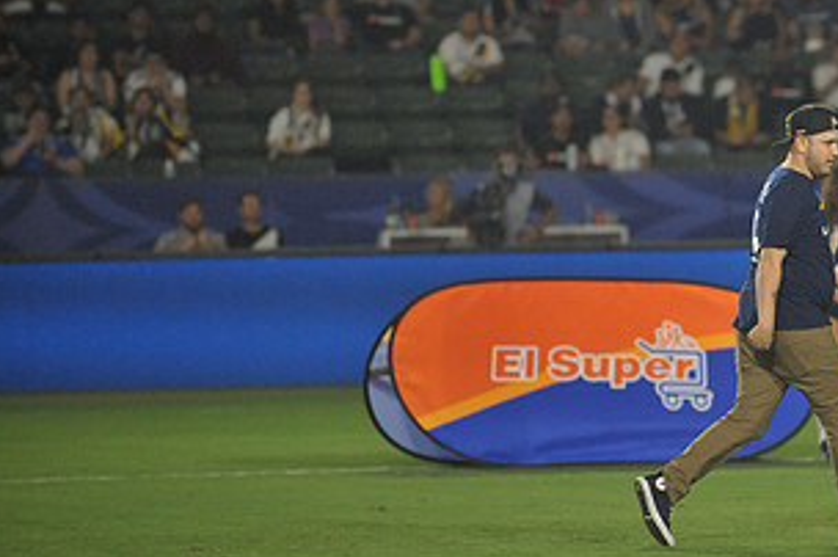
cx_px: 777
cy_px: 240
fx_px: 8882
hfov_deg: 5.4
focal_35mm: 382
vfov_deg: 3.6
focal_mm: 200
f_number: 3.2
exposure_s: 1/2500
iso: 3200
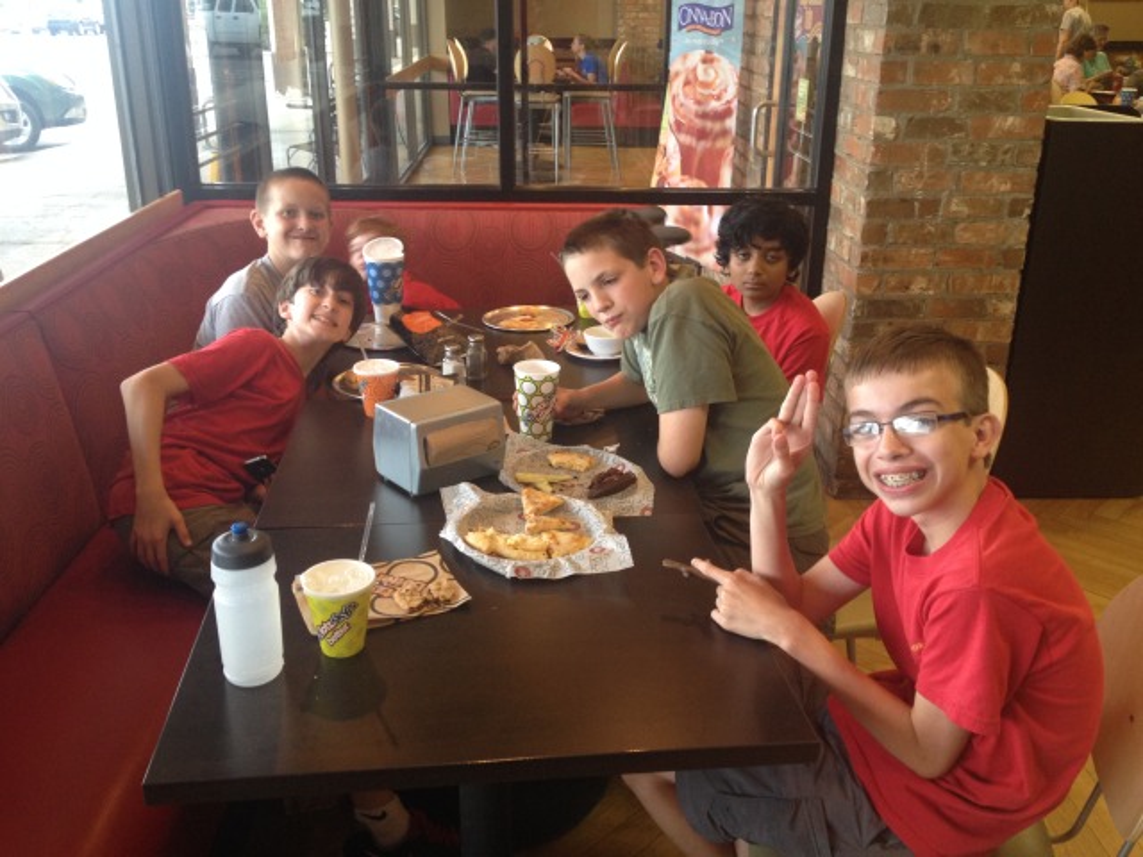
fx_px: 1156
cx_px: 572
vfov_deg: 40.7
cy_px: 428
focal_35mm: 35
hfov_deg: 52.6
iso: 100
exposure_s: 1/20
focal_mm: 4.28
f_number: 2.4
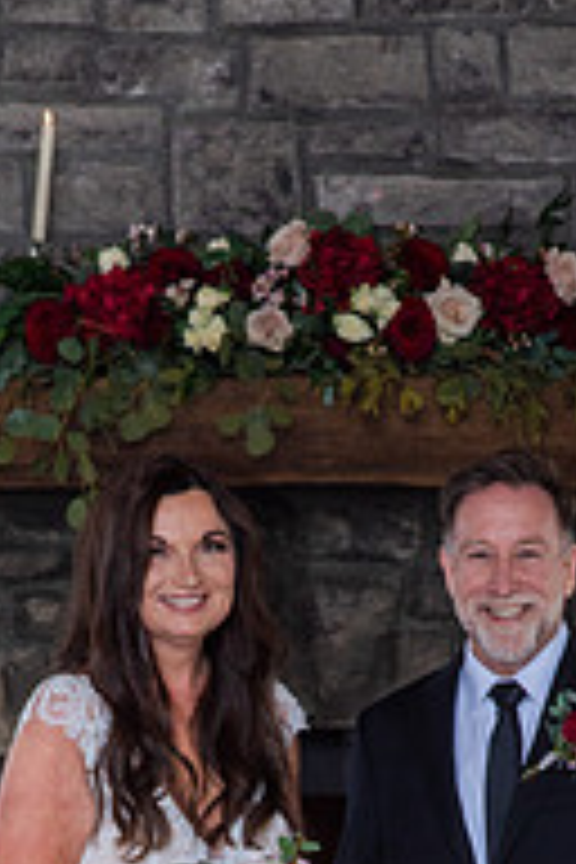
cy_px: 1004
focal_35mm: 199
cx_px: 292
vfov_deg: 10.2
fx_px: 4776
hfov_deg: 6.9
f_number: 3.2
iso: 640
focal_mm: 85
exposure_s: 1/125
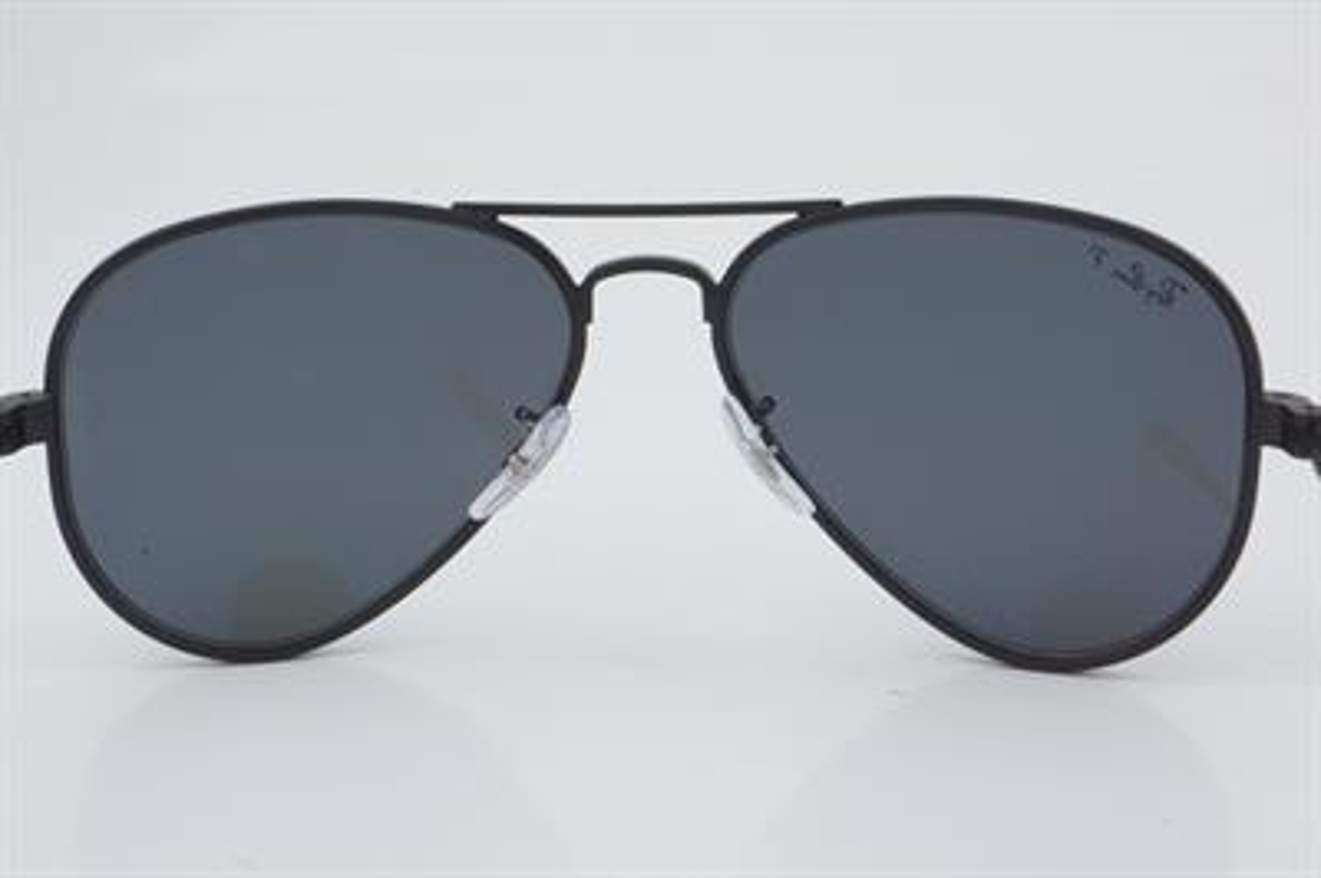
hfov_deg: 27.0
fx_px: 2750
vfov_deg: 18.2
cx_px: 660
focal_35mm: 75
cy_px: 439
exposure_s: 1/3
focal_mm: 50
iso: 100
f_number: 32
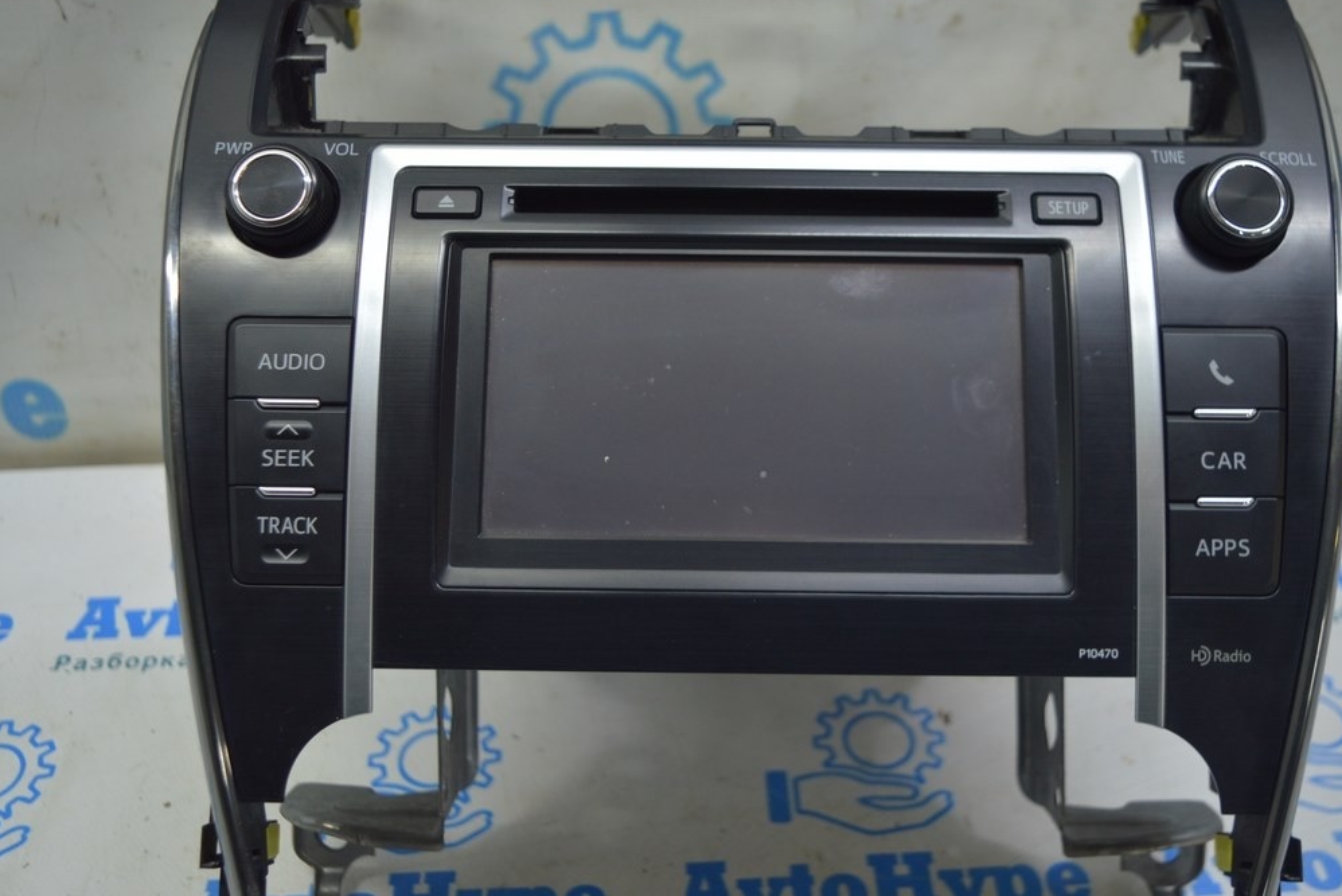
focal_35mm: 42
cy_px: 439
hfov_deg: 46.9
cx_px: 666
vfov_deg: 32.3
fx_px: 1548
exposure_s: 1/50
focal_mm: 27
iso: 400
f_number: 4
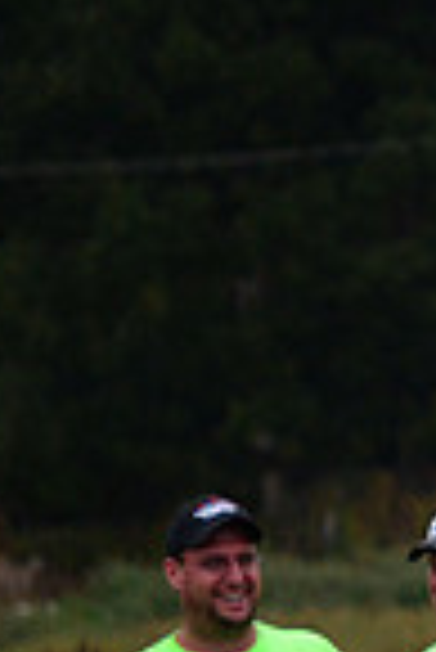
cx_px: 1164
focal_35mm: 1195
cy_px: 742
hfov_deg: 1.2
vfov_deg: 1.7
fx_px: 21656
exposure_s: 1/2000
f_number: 5.6
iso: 1000
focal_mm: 200
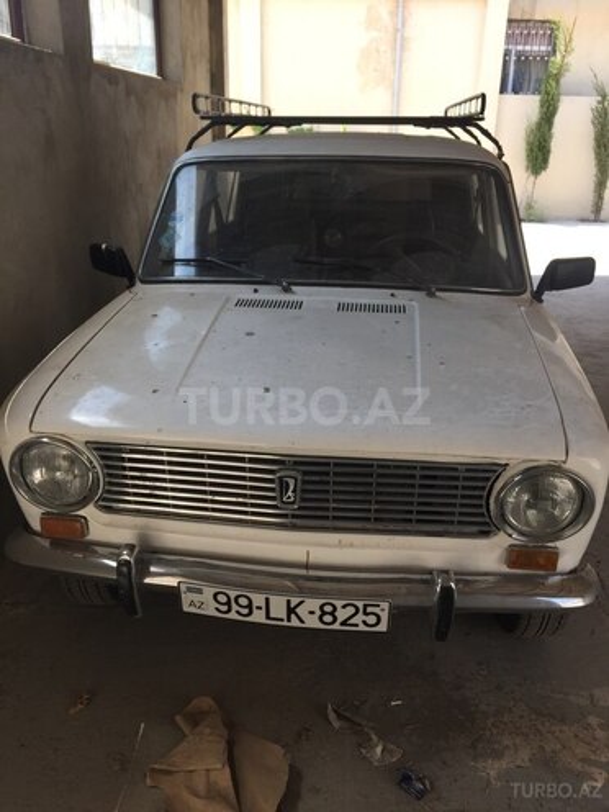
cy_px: 406
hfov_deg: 48.2
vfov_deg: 61.7
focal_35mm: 29
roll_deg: -0.9
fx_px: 680
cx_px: 304
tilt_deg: -19.8
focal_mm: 4.15
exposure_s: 1/250
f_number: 2.2
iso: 32
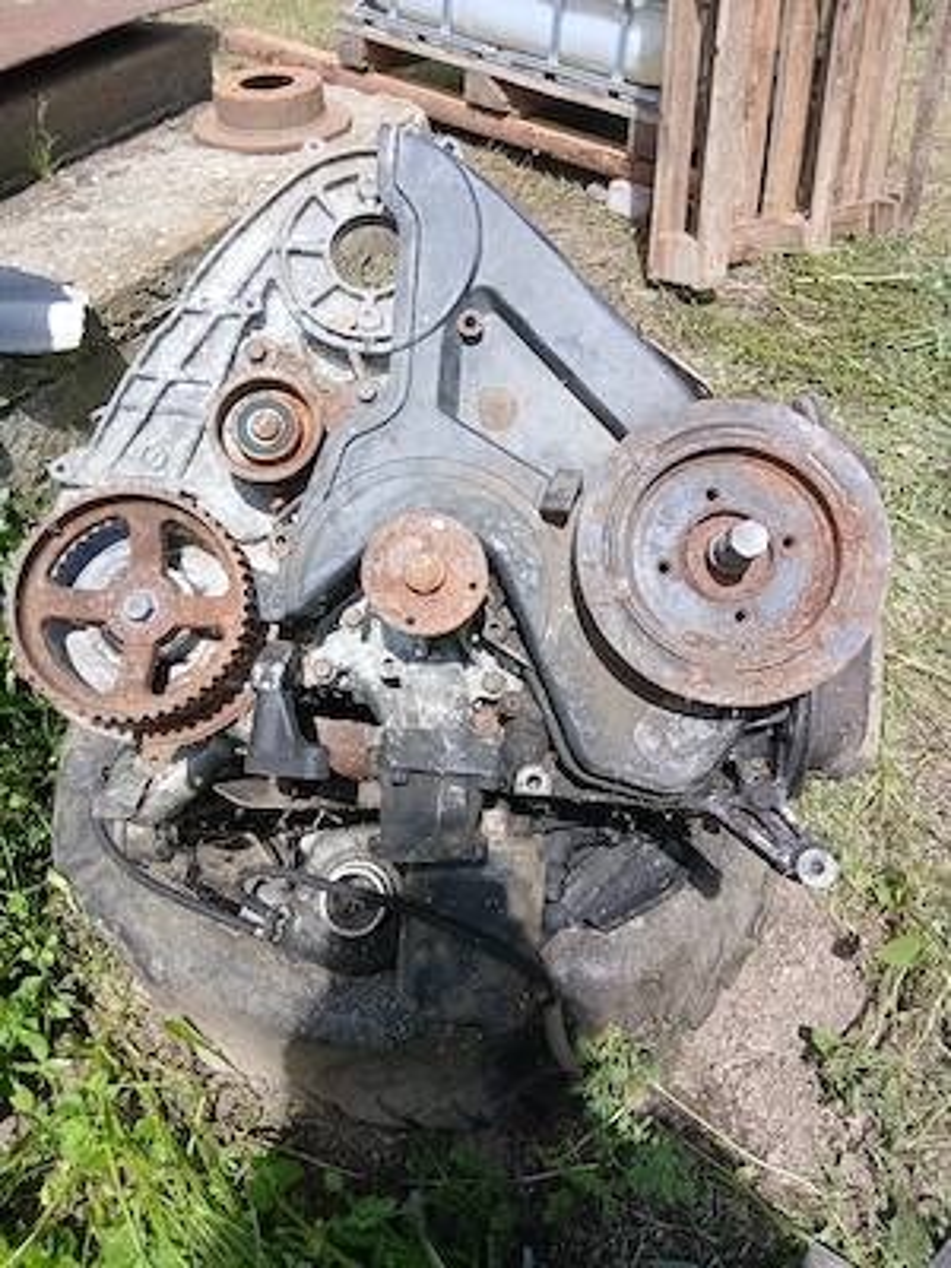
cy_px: 634
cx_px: 476
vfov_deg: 67.3
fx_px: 952
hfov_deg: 53.1
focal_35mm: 26
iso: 20
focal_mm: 3.98
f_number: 1.8
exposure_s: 1/312
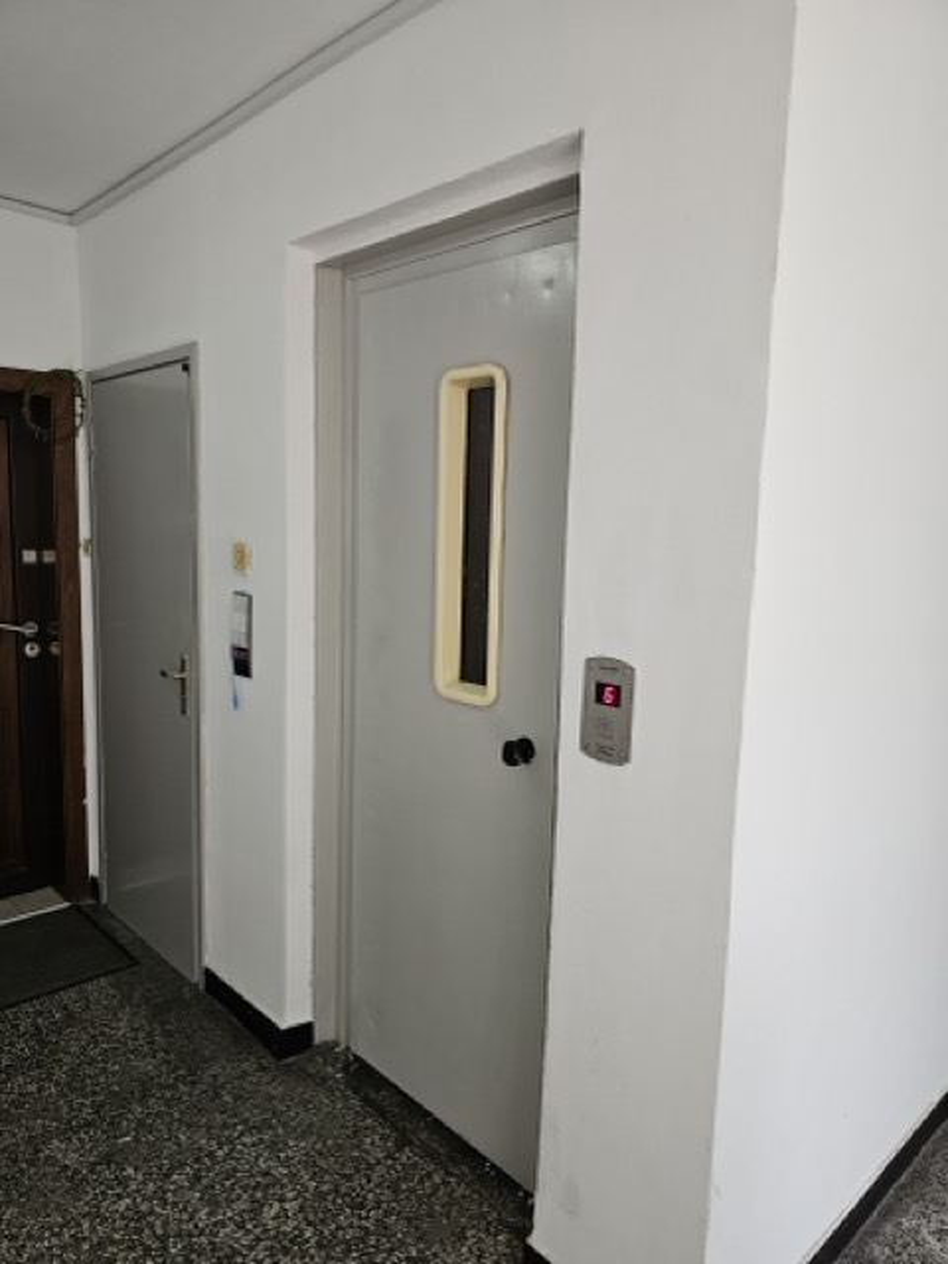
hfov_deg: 58.9
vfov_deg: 73.9
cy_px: 632
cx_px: 474
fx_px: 840
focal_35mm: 23
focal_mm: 6.3
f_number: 1.7
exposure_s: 1/50
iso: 40
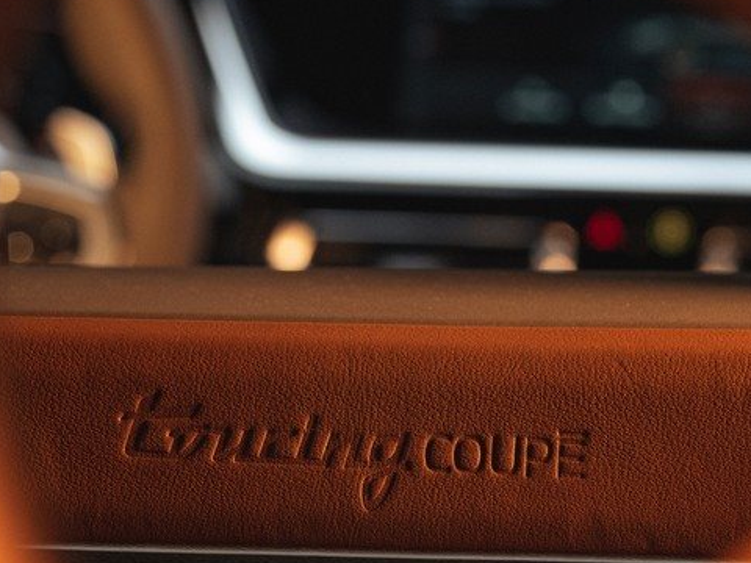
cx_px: 335
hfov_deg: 9.4
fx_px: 4556
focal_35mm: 210
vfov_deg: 7.1
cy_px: 239
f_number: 5.6
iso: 2500
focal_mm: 80
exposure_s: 1/80
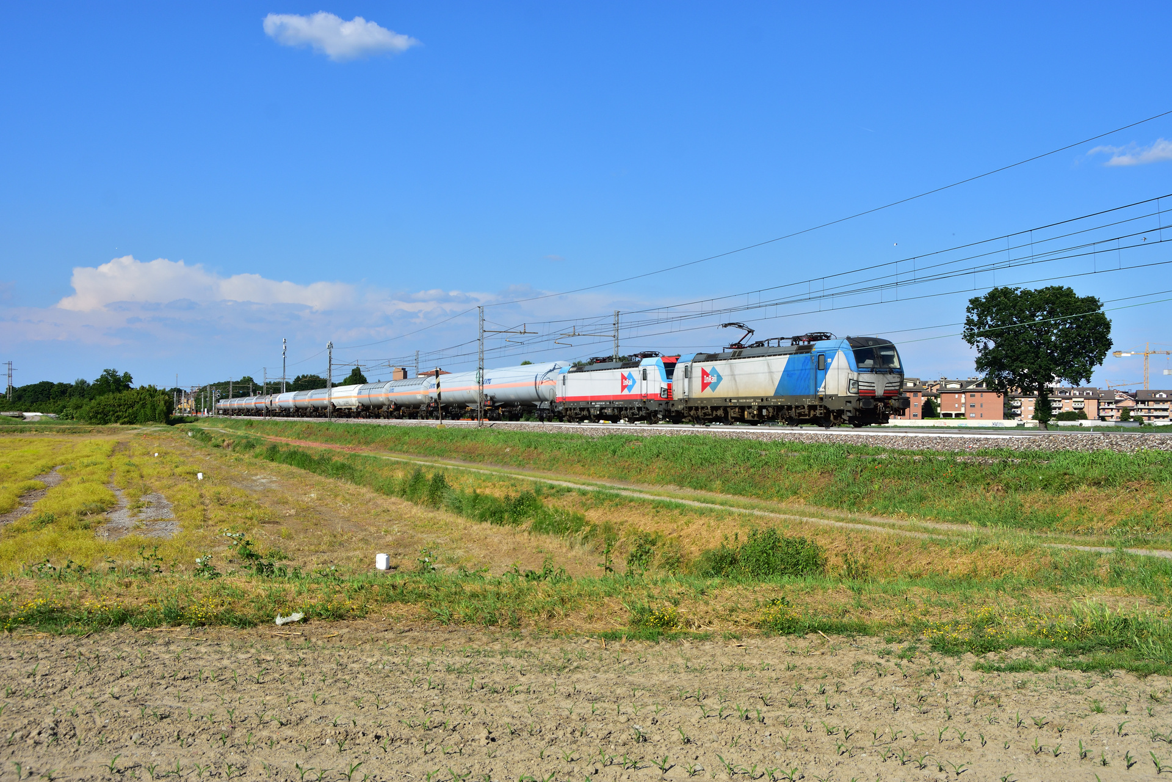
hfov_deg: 49.6
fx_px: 1270
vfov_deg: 34.2
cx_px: 586
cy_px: 391
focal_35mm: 39
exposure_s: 1/800
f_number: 7.1
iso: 200
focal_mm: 26
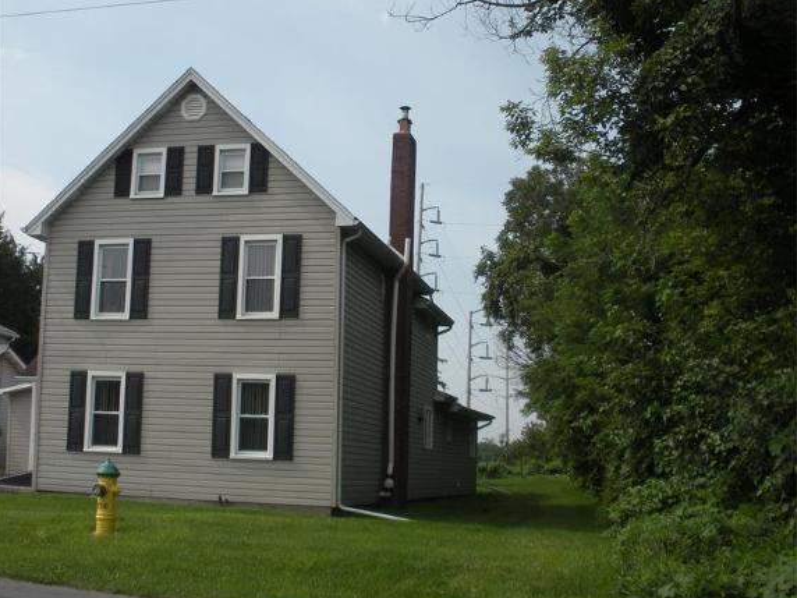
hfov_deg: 40.4
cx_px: 397
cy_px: 277
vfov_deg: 30.9
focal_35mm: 47
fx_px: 1082
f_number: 3.5
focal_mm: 6.3
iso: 64
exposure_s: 1/830
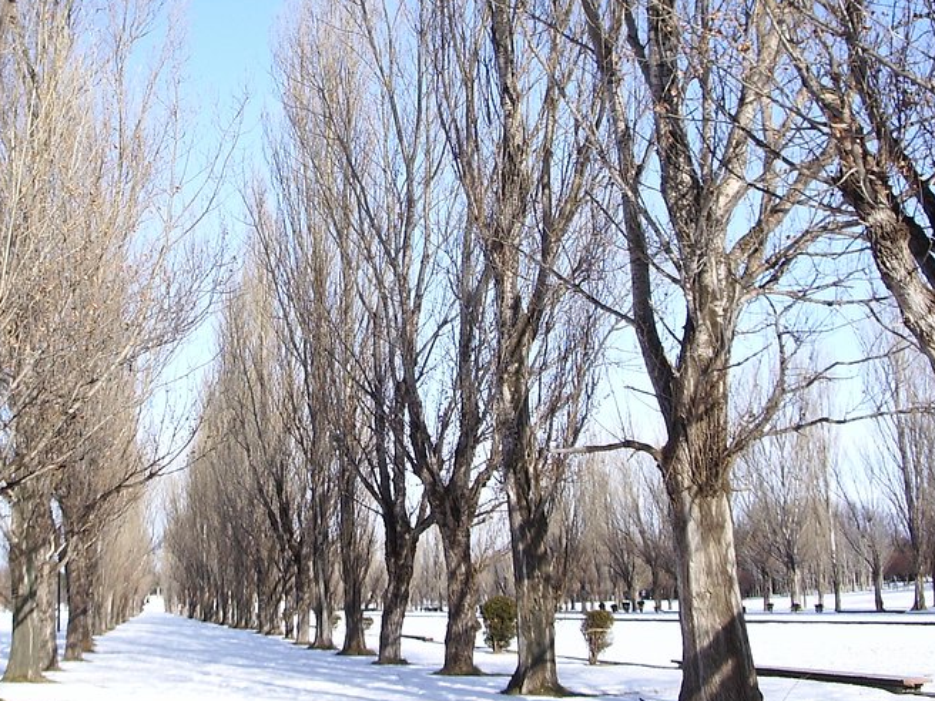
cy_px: 231
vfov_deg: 22.8
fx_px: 1729
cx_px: 289
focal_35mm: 64
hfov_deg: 30.0
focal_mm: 6.8
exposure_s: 1/320
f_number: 4.6
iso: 50
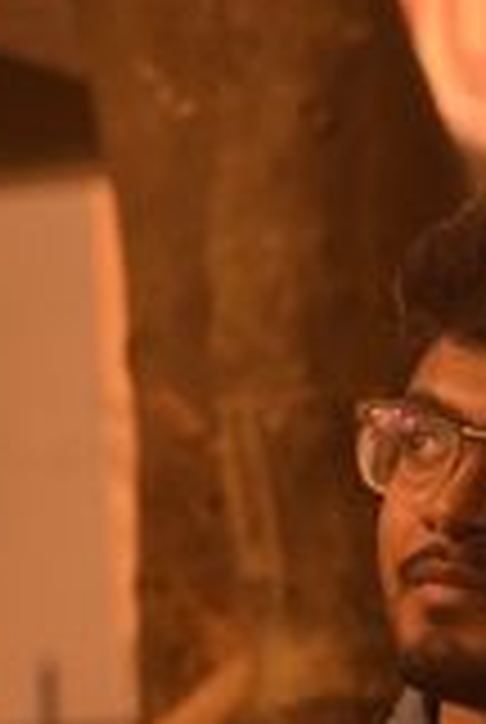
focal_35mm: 397
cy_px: 702
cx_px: 540
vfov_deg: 5.2
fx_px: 8012
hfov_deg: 3.5
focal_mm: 95
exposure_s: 1/50
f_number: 4.8
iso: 1000
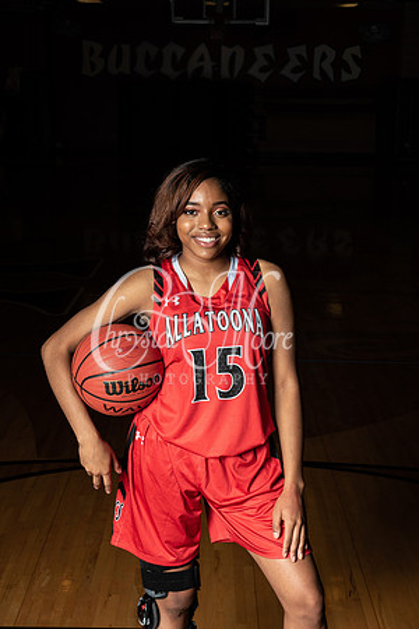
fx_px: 1152
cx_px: 210
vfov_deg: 30.5
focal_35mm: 66
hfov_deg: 20.6
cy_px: 314
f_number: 14
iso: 320
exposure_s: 1/200
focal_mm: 66
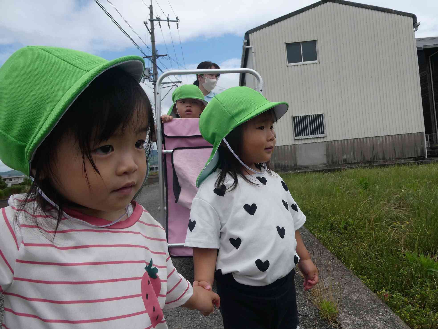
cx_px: 219
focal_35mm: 24
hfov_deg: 71.6
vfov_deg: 56.8
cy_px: 164
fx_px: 304
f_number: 3.3
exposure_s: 1/1300
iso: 80
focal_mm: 4.3
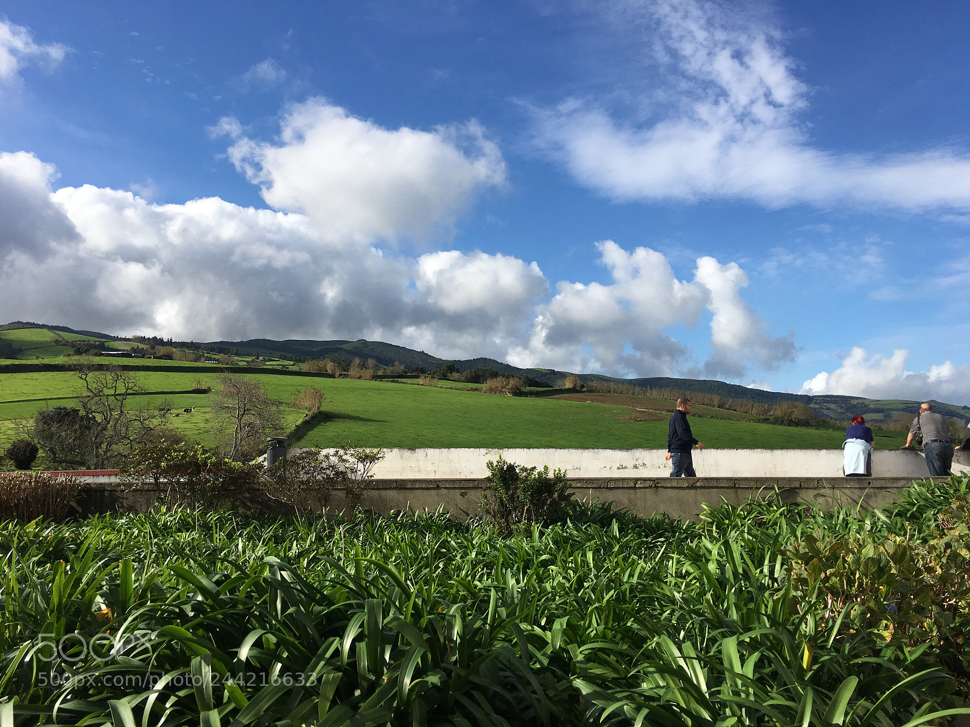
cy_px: 364
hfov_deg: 61.7
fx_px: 813
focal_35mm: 29
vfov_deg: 48.2
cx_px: 485
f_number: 2.2
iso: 25
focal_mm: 4.15
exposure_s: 1/2849
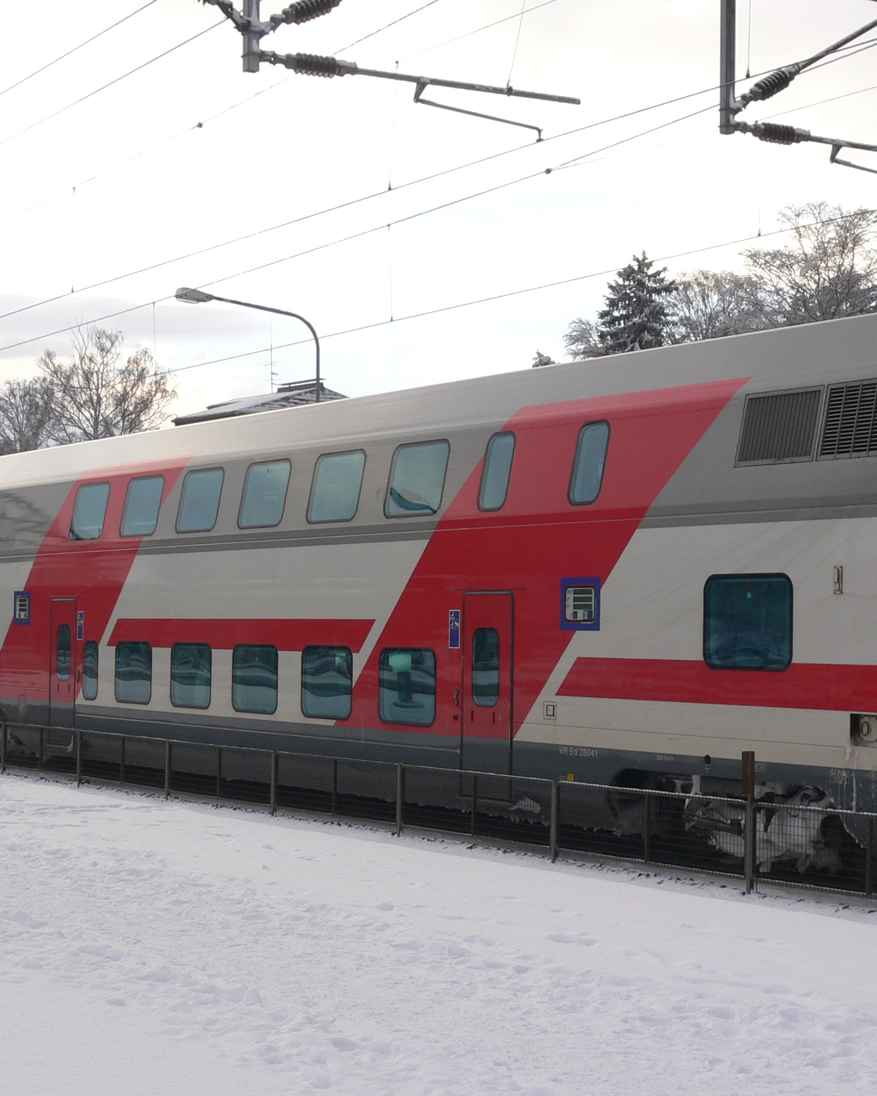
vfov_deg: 28.3
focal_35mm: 67
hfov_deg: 22.7
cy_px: 553
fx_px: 2173
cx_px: 565
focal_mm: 8.5
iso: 80
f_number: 6.9
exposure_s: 1/100
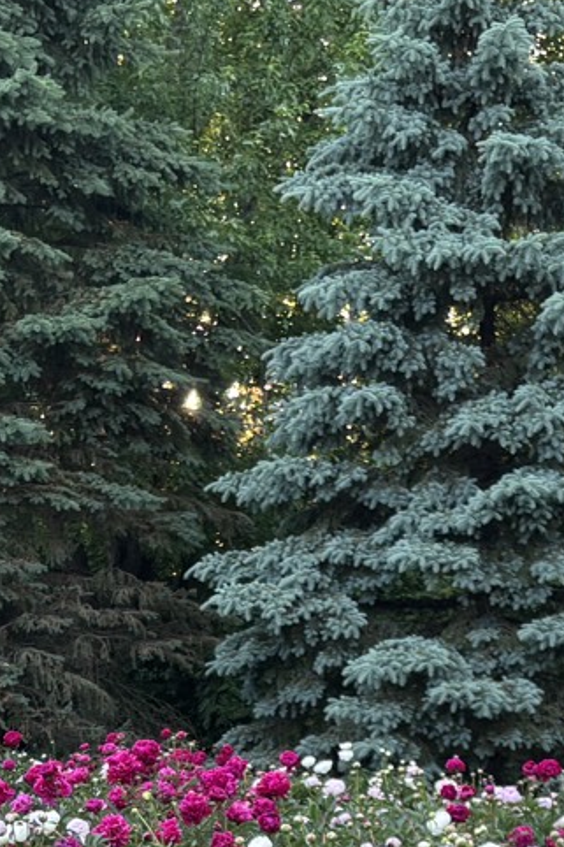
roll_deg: +0.1
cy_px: 1026
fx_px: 2375
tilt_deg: -7.4
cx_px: 86
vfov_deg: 19.1
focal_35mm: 101
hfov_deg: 13.5
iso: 50
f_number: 1.6
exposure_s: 1/121
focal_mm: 5.96
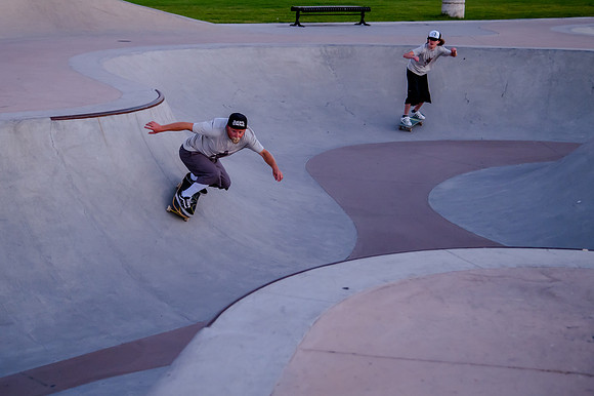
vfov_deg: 20.2
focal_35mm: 67
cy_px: 178
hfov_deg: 29.9
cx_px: 258
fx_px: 1111
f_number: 4
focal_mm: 55
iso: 2000
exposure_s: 1/250
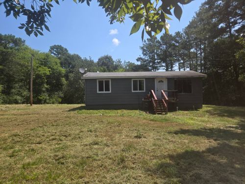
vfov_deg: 58.9
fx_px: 163
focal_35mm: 23
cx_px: 122
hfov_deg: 73.9
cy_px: 92
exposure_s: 1/1414
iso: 25
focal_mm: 5.4
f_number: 1.8
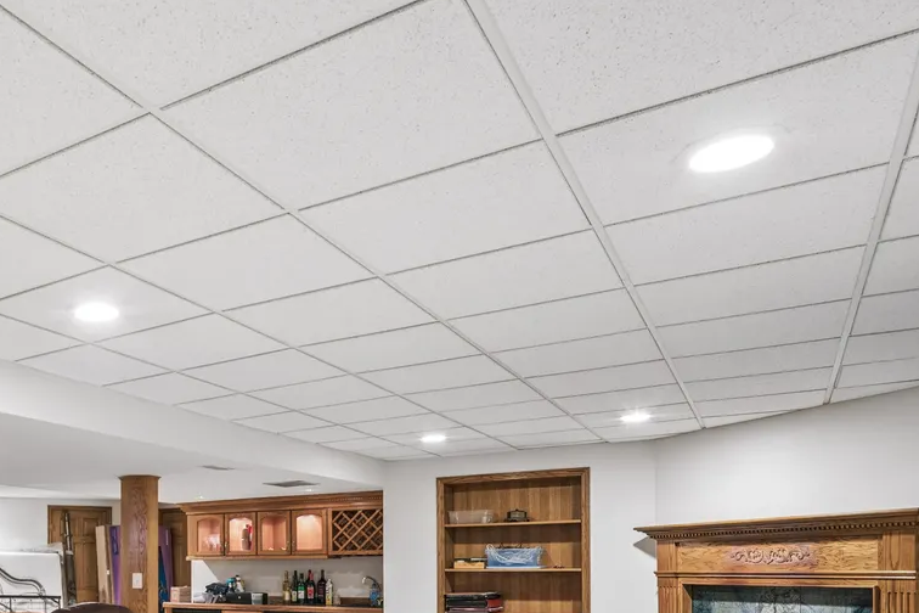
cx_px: 122
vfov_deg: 40.7
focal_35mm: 30
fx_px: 766
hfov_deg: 55.2
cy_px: 536
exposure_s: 1/2
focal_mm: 14
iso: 640
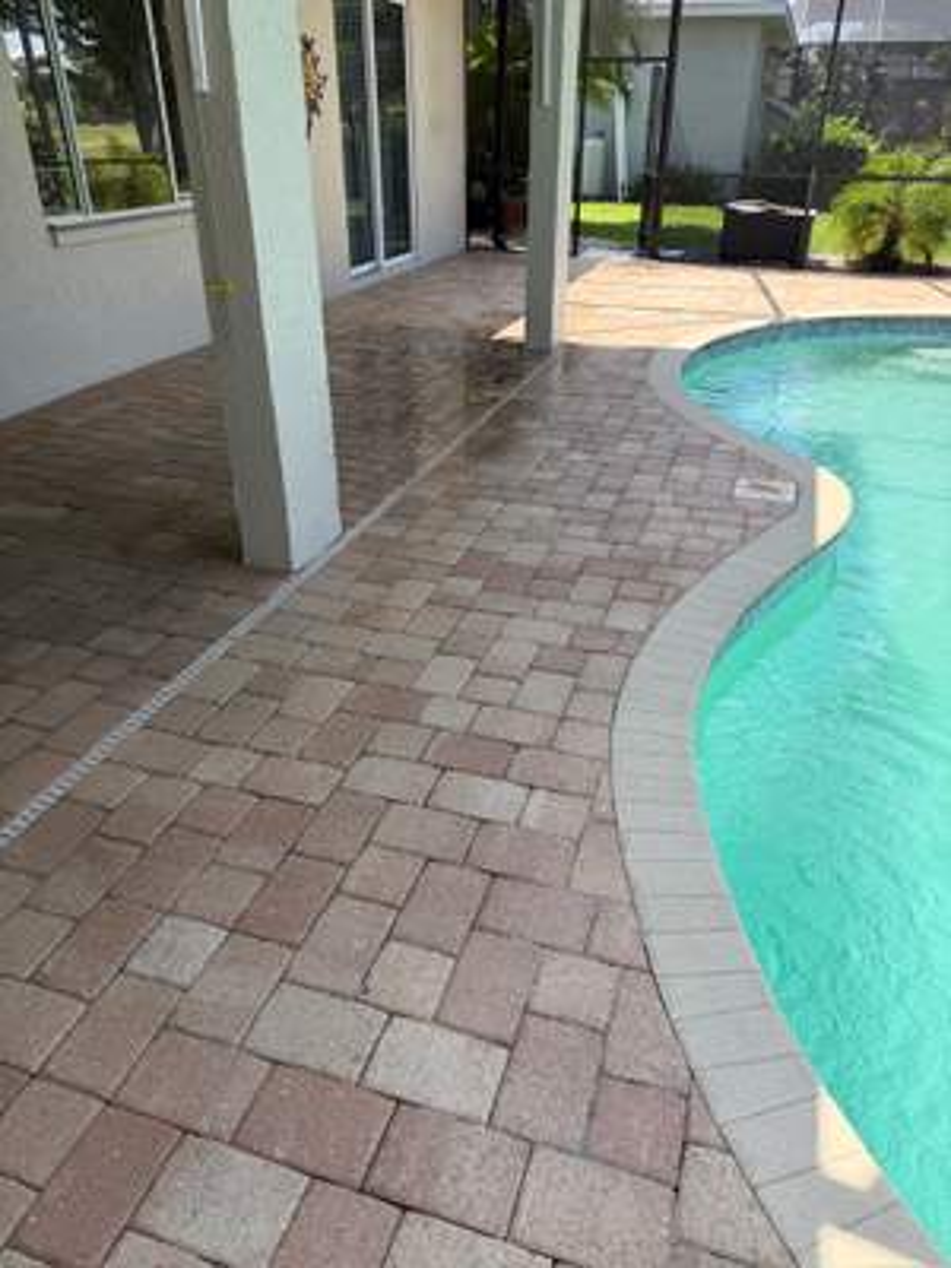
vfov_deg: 71.6
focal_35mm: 24
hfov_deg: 56.8
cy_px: 634
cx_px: 476
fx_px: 879
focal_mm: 6.76
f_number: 1.78
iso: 100
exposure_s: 1/1337
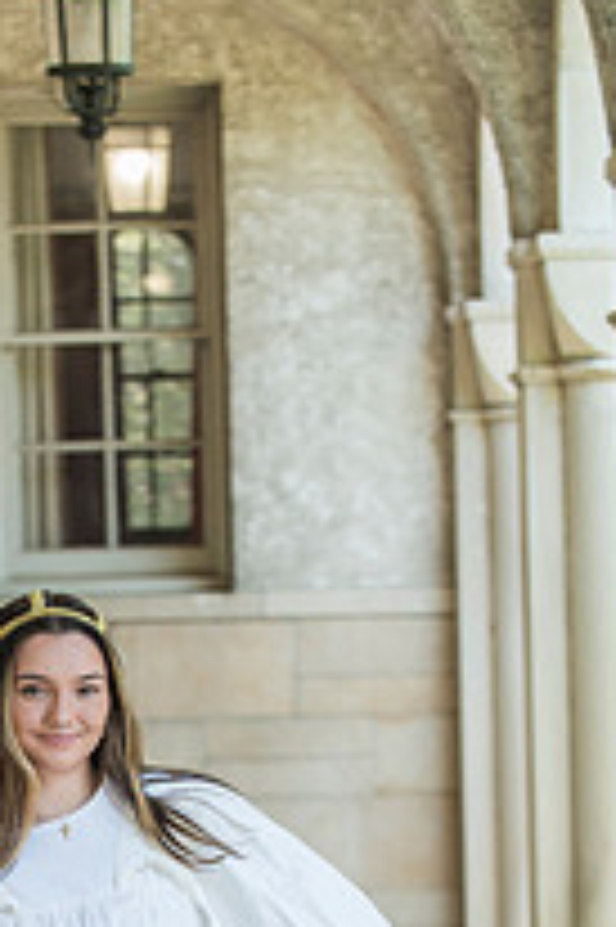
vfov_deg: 10.8
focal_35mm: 188
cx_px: 81
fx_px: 4833
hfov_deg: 7.3
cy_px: 990
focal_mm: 86
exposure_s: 1/200
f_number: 4
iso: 320
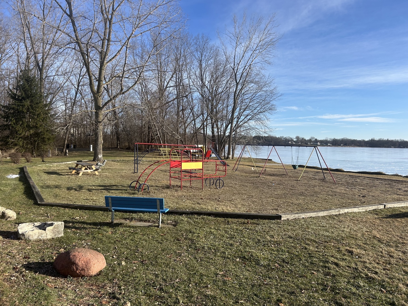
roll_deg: -3.7
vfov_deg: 53.1
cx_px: 204
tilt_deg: -1.8
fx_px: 306
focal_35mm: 26
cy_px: 153
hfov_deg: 67.3
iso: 50
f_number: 1.5
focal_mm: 5.7
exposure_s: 1/3257
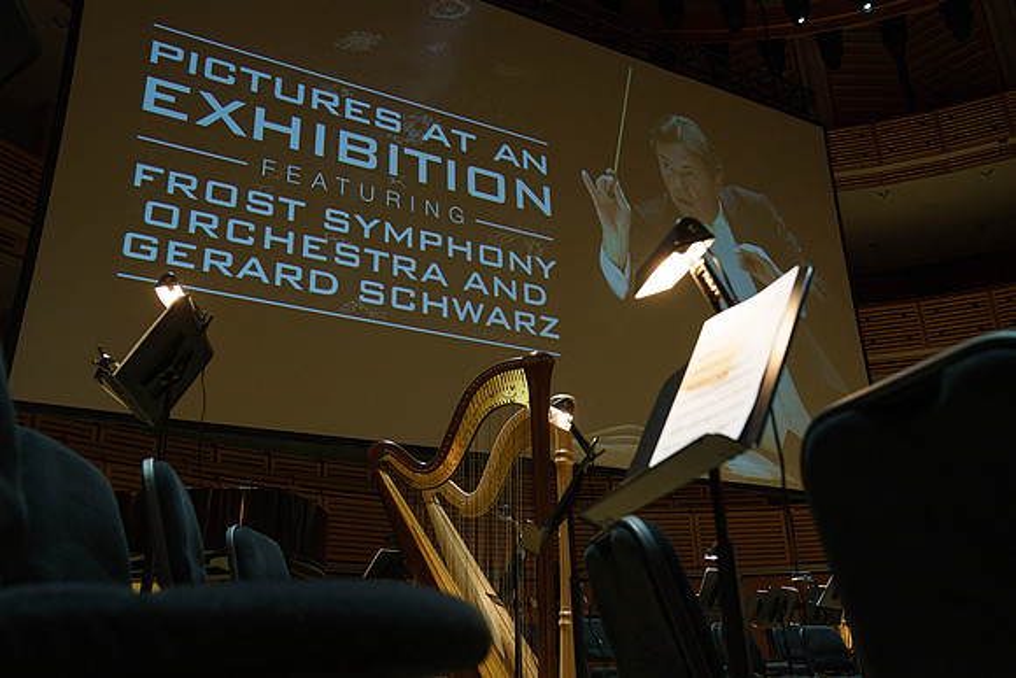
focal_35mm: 31
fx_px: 875
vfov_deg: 42.3
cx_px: 508
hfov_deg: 60.3
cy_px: 339
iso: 2500
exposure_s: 1/200
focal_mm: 31
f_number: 4.5
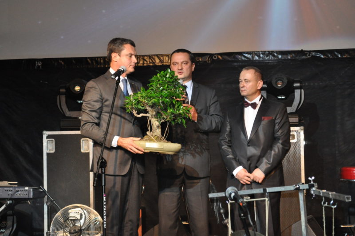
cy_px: 118
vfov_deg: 16.5
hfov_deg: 24.7
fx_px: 812
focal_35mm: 82
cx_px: 178
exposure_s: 1/60
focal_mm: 55
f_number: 5.6
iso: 1600
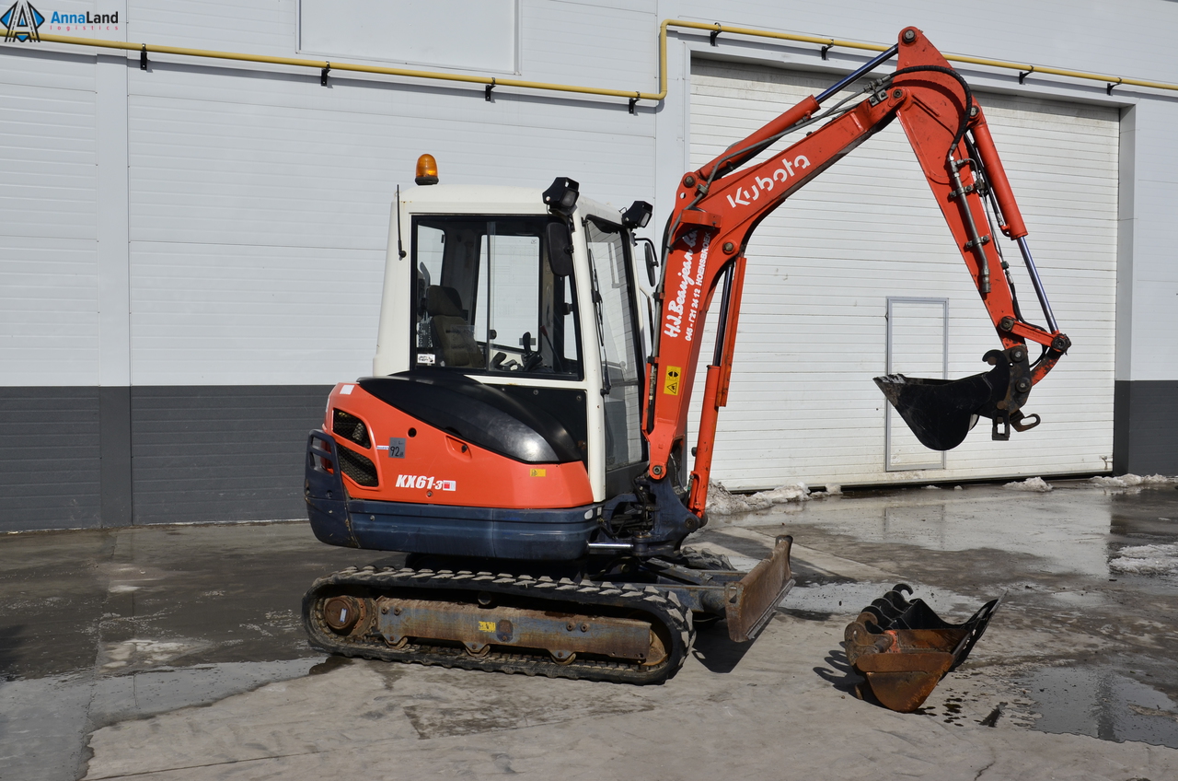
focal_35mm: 36
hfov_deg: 53.2
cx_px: 589
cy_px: 390
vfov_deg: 36.7
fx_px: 1176
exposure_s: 1/640
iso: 125
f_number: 11
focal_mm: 24
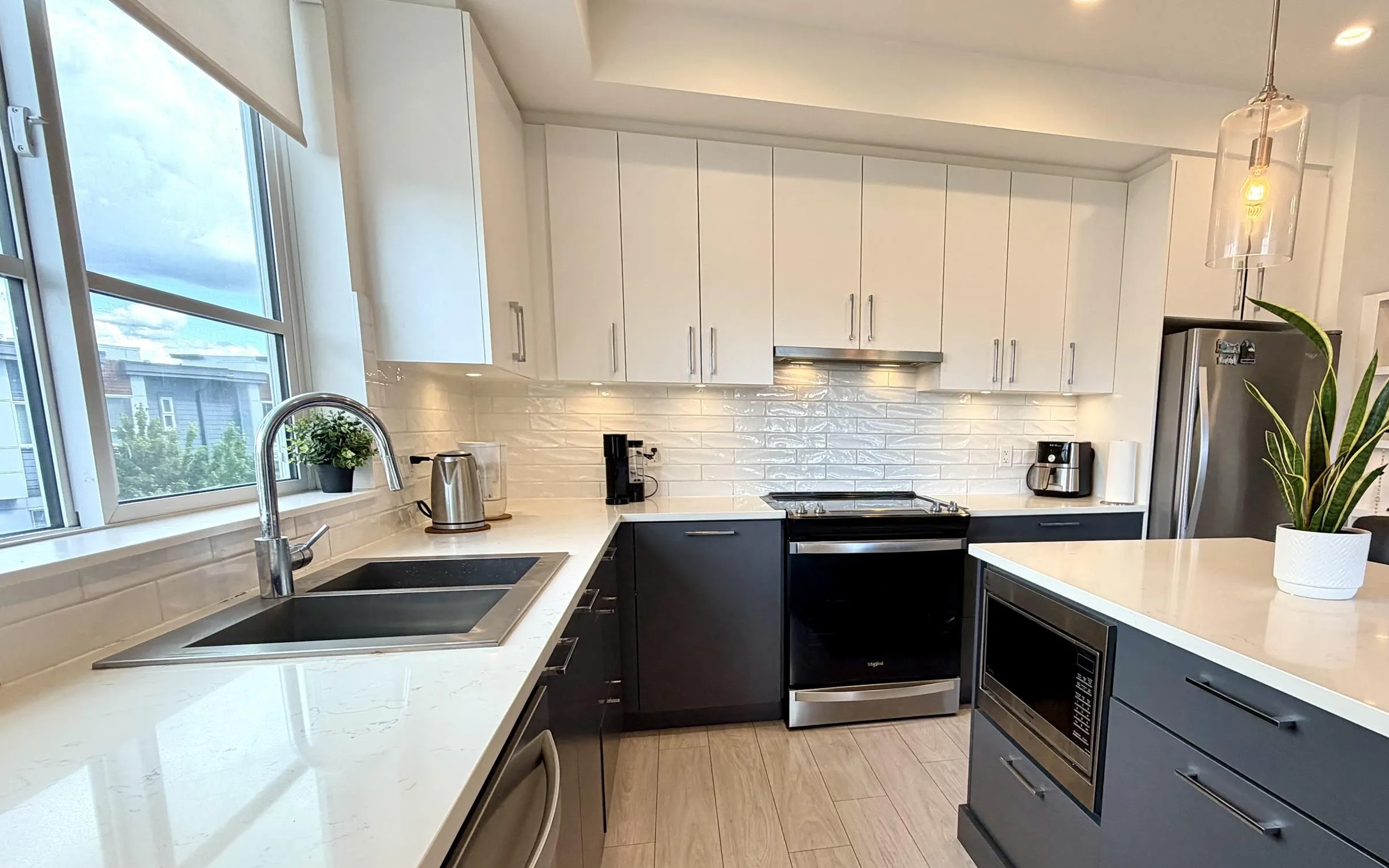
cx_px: 842
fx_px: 719
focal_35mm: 19
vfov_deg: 61.4
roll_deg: -0.1
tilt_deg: -8.8
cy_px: 540
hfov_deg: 86.7
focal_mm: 2.22
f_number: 2.2
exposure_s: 1/120
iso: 80
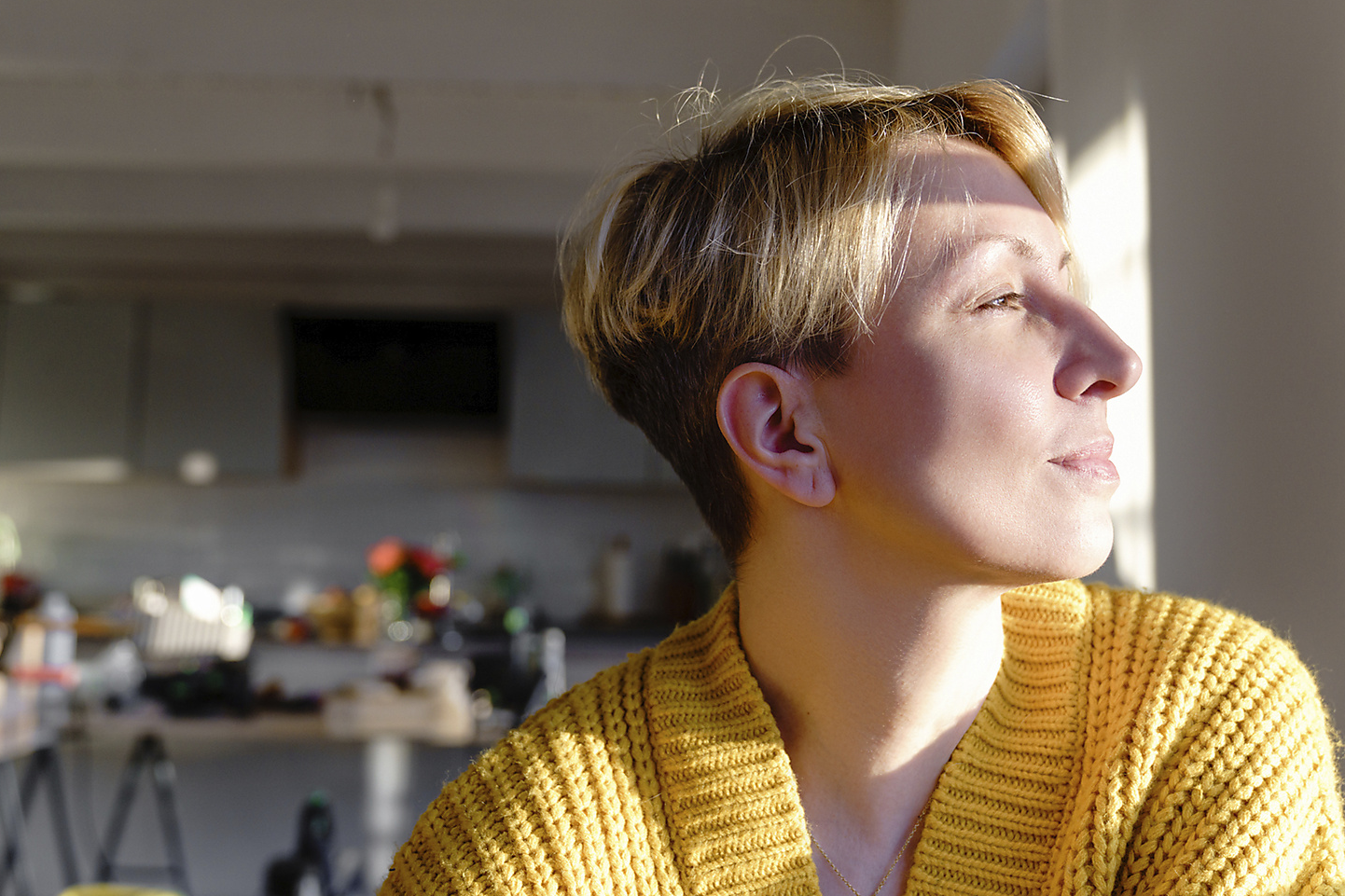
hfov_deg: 57.2
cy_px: 391
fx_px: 1233
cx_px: 710
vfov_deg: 39.9
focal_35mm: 33
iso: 50
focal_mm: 25
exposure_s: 1/400
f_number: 4
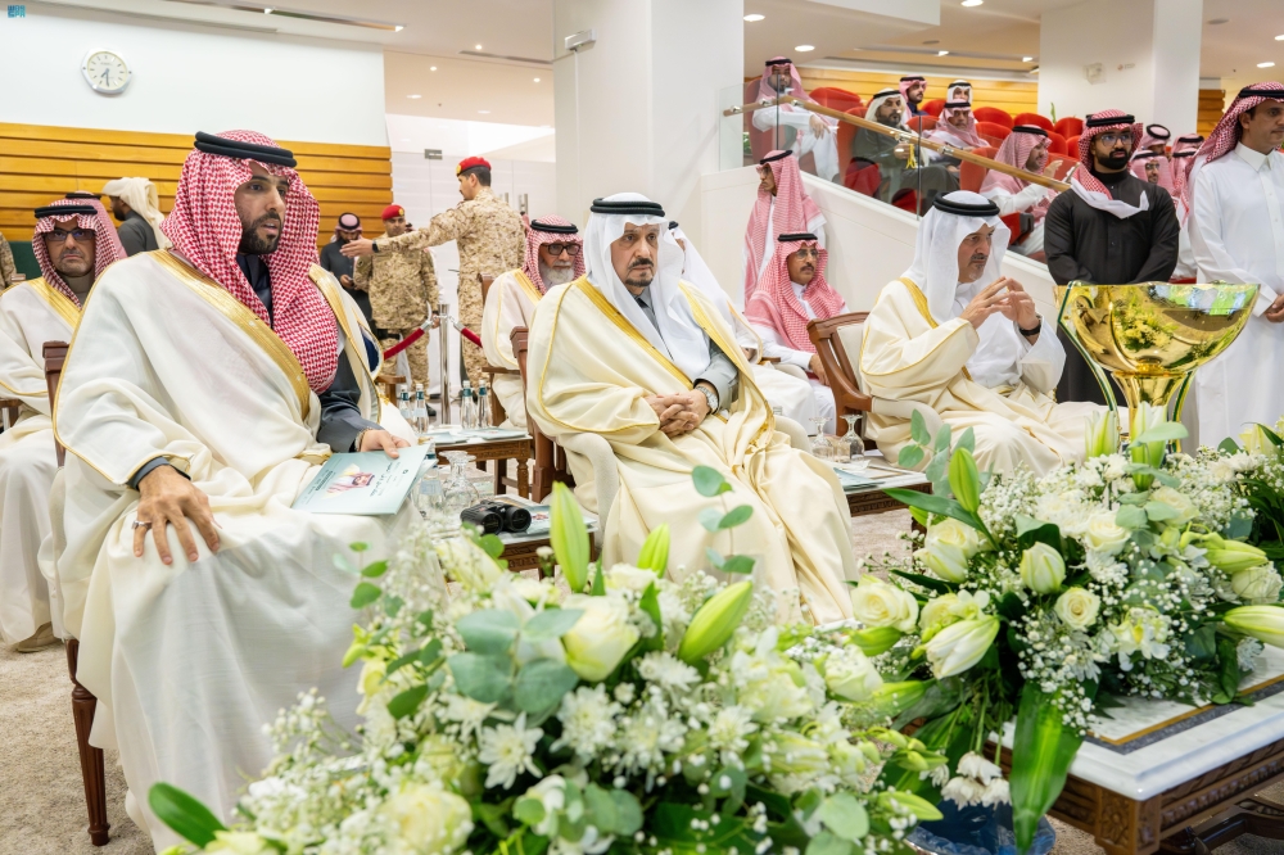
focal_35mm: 30
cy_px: 428
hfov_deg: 61.9
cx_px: 642
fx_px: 1070
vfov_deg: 43.6
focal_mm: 30
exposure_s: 1/200
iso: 5000
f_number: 4.5
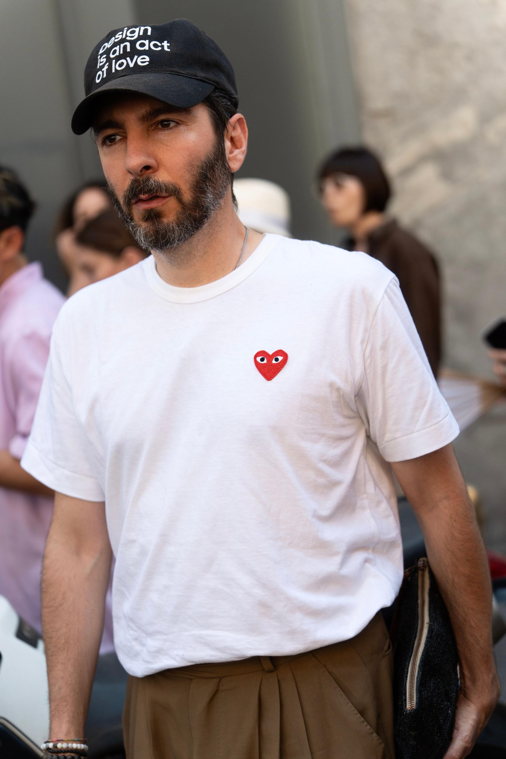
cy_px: 380
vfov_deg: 28.8
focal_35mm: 70
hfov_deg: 19.5
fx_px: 1476
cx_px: 253
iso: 640
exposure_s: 1/2000
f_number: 2.8
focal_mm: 70
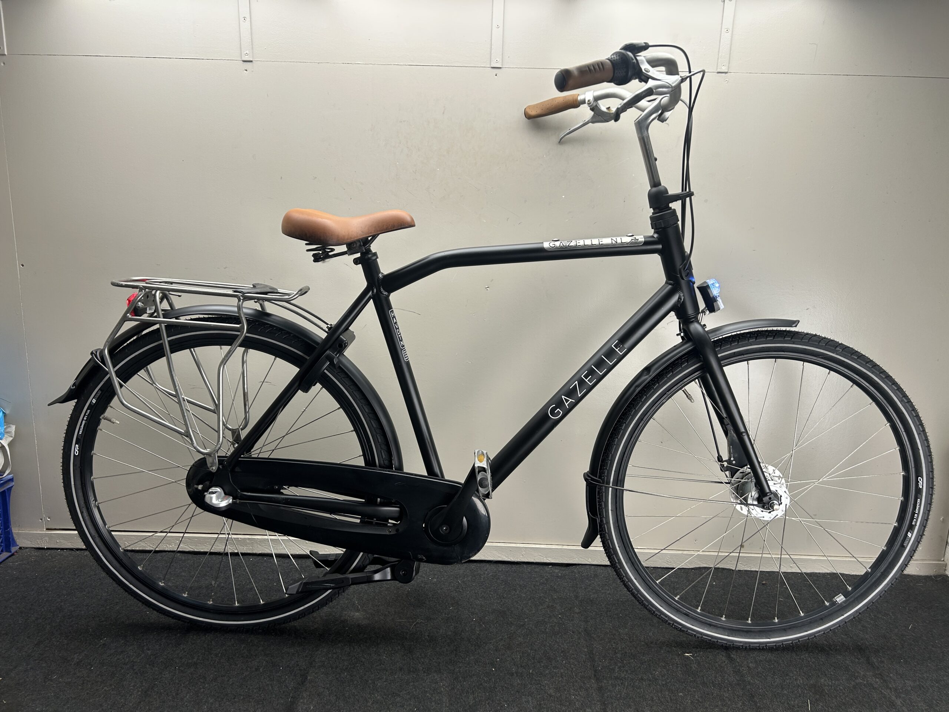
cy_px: 356
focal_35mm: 26
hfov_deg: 67.3
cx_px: 474
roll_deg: -2.0
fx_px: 713
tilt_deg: -12.2
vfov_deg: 53.1
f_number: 1.5
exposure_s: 1/137
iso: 32
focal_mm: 5.7
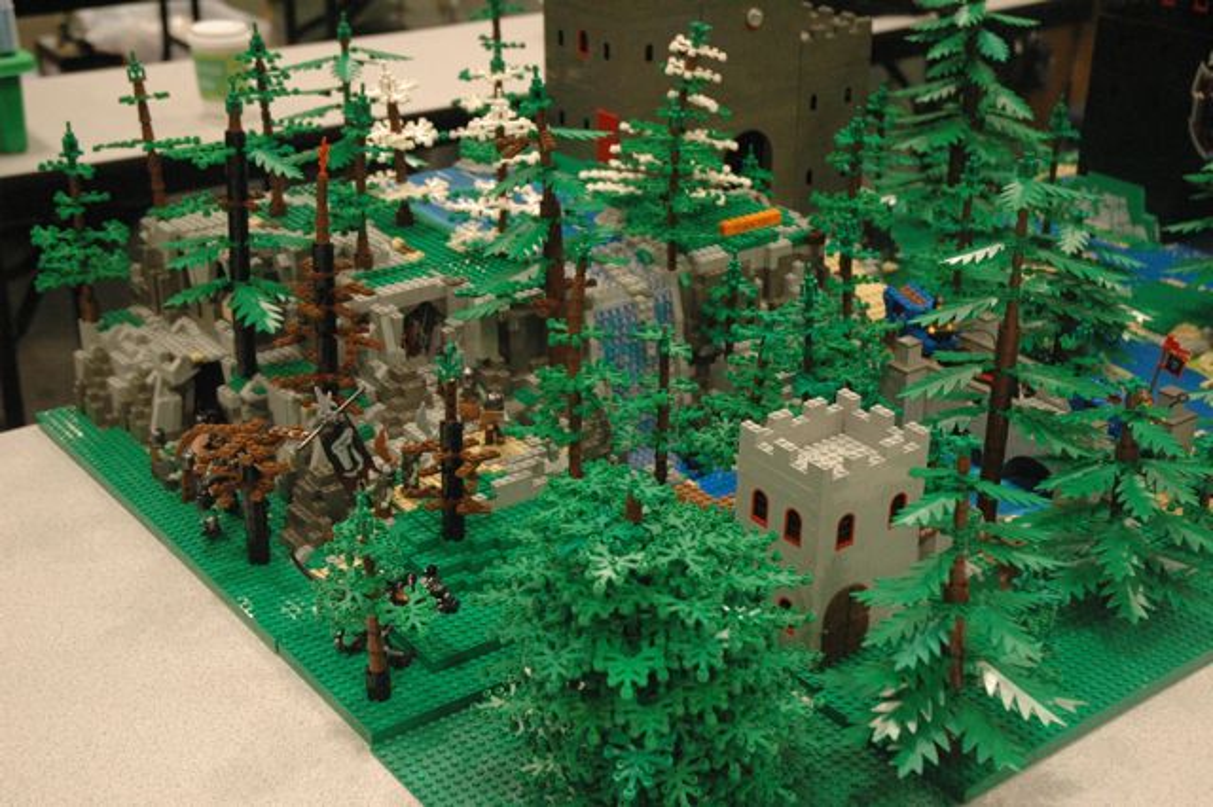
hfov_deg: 37.9
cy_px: 404
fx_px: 1768
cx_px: 606
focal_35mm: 52
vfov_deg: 25.7
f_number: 4.2
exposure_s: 1/60
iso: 1600
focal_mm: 35
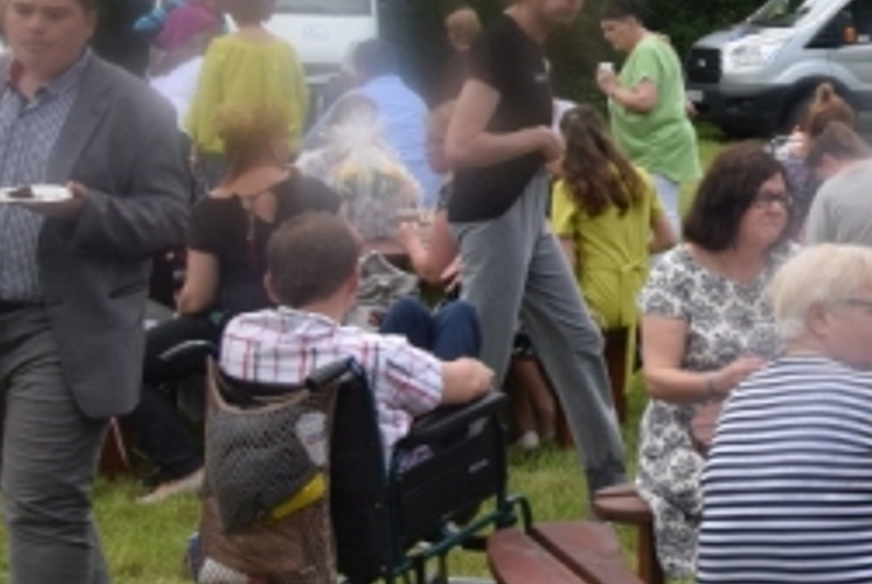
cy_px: 149
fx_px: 2086
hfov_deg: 20.3
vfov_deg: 15.9
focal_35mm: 86
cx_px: 1310
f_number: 13
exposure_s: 1/640
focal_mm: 18
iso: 800
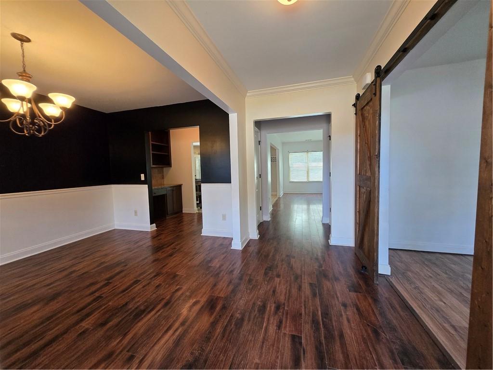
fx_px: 185
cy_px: 185
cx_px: 246
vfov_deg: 89.9
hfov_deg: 106.2
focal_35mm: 13
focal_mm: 1.7
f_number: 2.2
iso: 125
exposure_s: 1/61
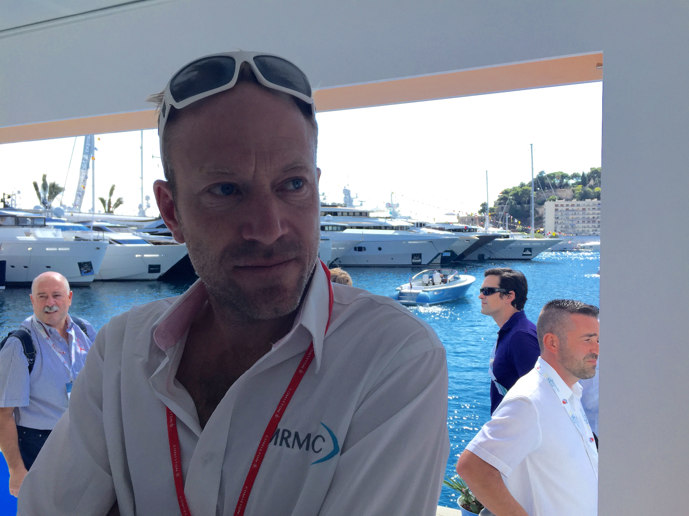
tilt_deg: -1.7
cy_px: 258
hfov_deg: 61.7
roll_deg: -0.2
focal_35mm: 29
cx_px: 344
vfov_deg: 48.2
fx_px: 577
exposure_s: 1/842
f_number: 2.2
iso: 32
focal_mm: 4.15
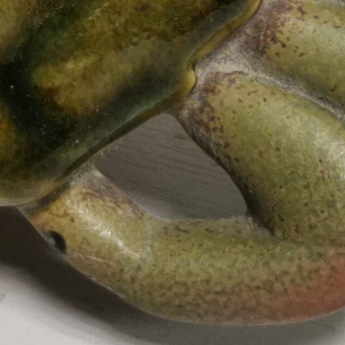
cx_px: -90
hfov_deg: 8.4
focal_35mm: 205
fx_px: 2312
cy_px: -180
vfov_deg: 8.3
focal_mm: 5.58
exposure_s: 1/69
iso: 100
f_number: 1.8
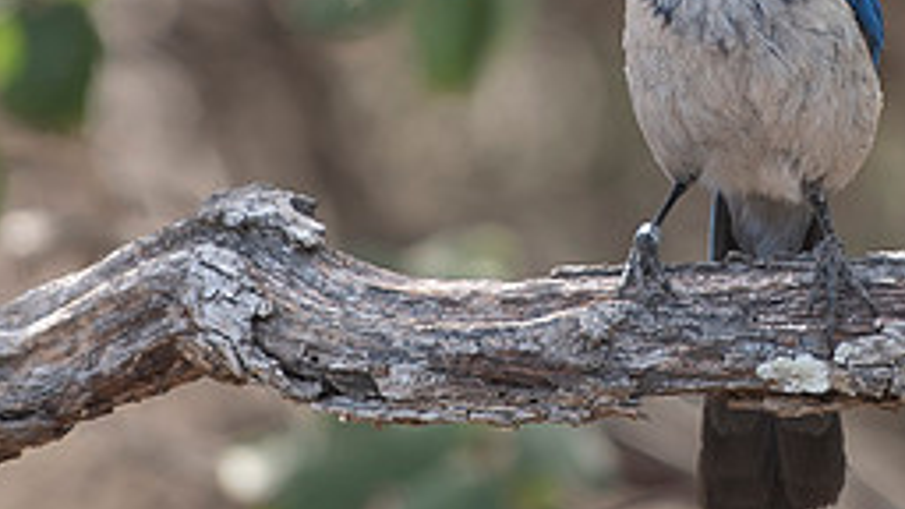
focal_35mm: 937
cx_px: 673
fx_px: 22485
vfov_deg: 1.3
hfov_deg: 2.3
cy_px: 28
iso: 100
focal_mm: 200
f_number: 2.8
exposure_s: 1/250
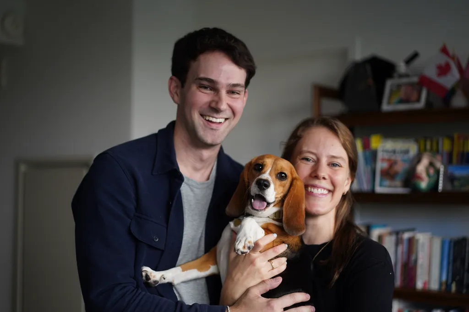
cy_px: 156
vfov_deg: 24.6
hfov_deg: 36.3
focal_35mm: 55
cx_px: 234
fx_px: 716
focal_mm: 55
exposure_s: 1/125
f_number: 1.8
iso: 160
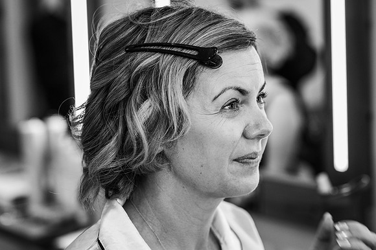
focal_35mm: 85
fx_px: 887
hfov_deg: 23.9
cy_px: 125
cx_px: 188
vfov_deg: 16.1
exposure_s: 1/200
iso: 1000
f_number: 3.5
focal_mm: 85
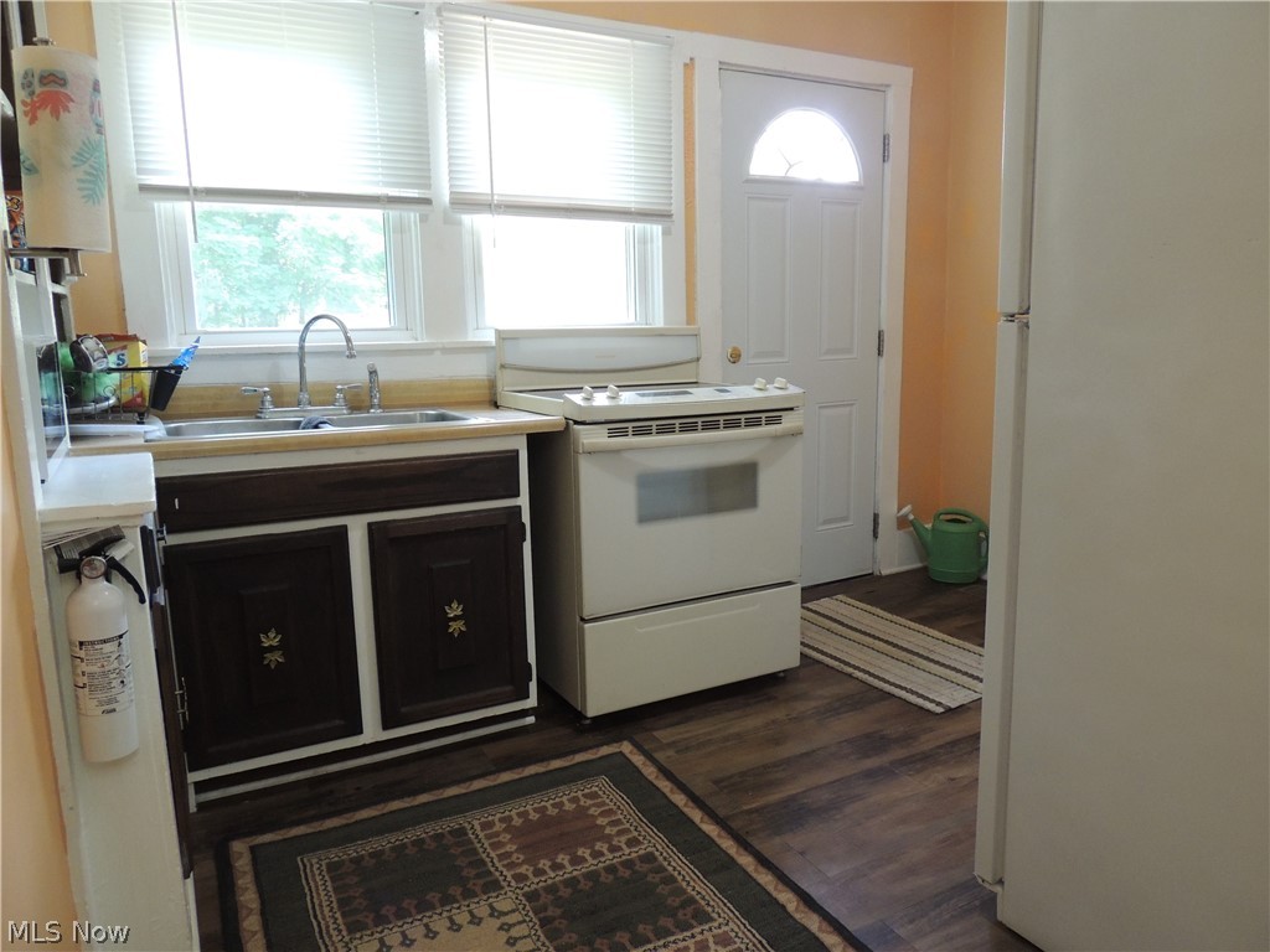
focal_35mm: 24
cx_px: 635
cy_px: 476
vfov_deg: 56.8
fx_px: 881
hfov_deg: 71.6
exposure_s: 1/25
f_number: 3.3
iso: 400
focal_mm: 4.3
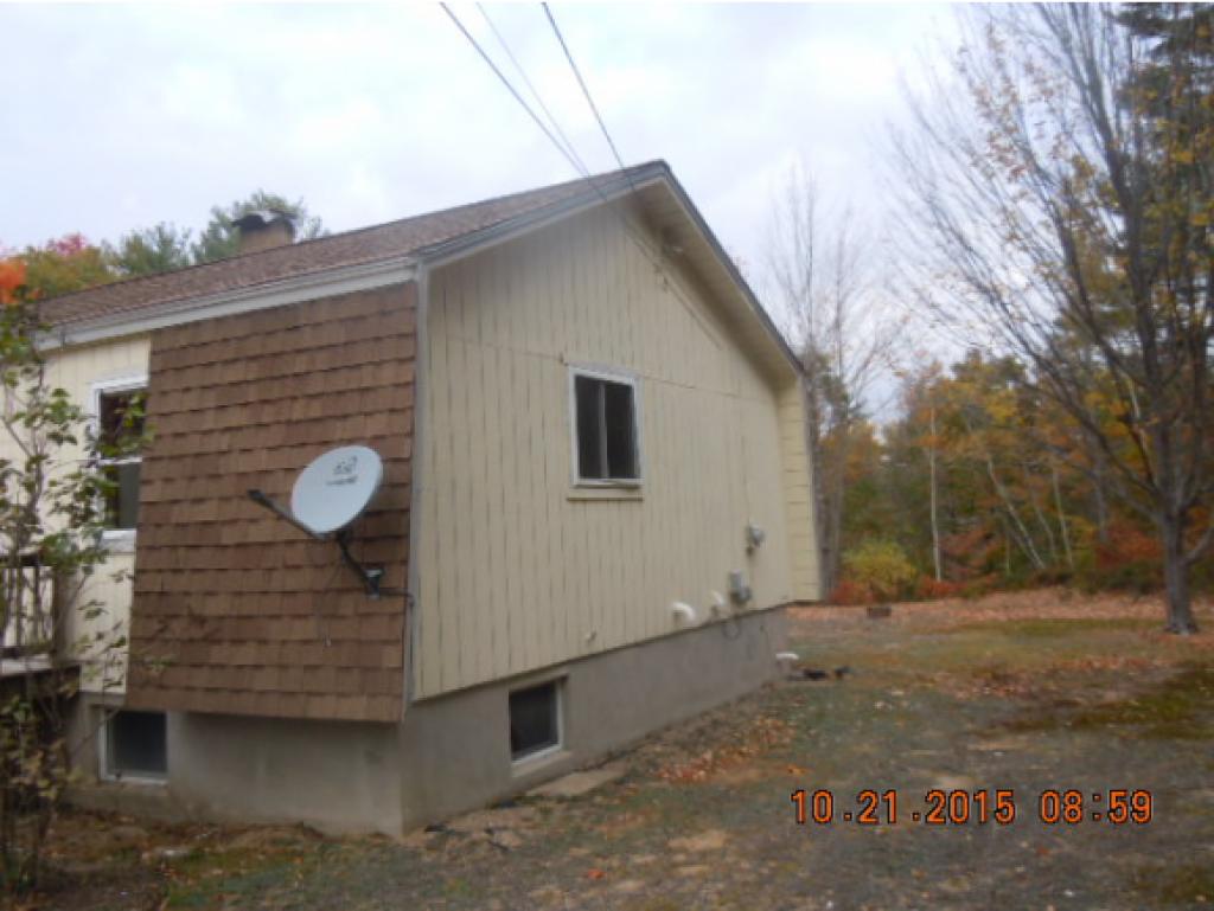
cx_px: 607
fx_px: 1053
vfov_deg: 46.8
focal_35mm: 30
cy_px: 456
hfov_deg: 59.9
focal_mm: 5.4
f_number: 3.5
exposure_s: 1/160
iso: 100
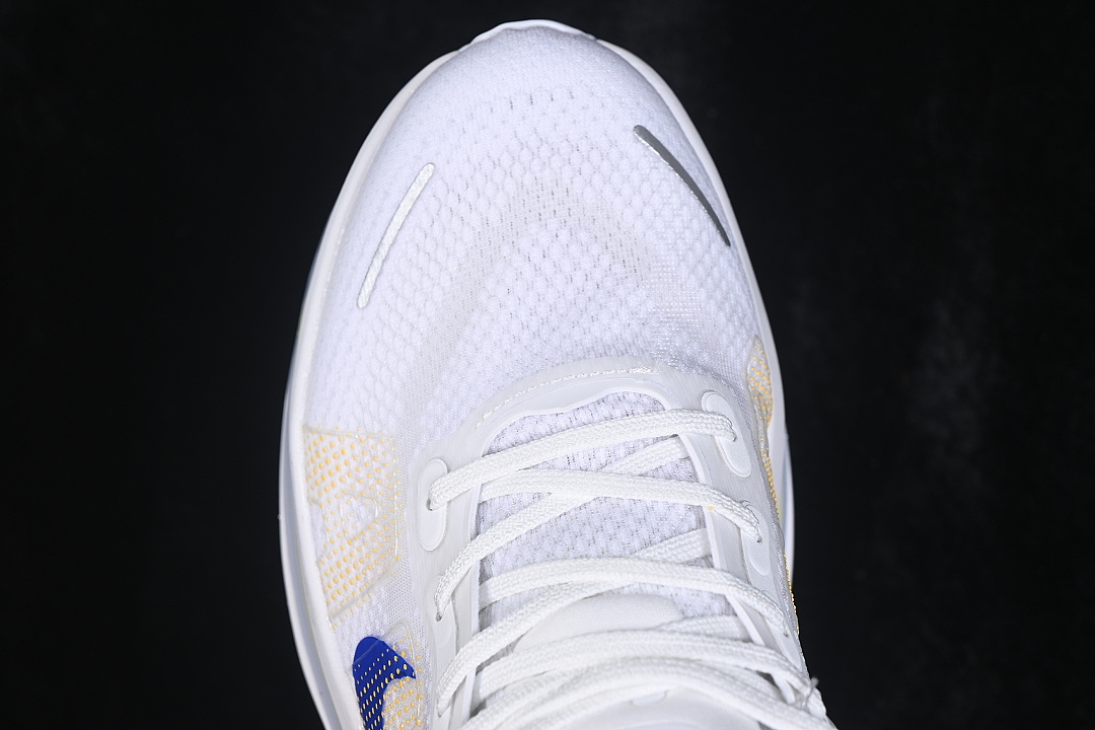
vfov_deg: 18.2
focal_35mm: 75
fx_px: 2281
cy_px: 365
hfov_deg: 27.0
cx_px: 548
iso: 160
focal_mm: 50
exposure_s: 1/80
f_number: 7.1
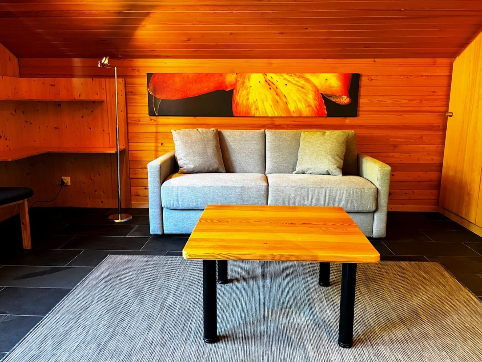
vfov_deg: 53.1
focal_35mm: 26
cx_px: 241
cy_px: 181
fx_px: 362
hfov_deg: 67.3
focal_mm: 5.1
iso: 400
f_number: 1.6
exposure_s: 1/33
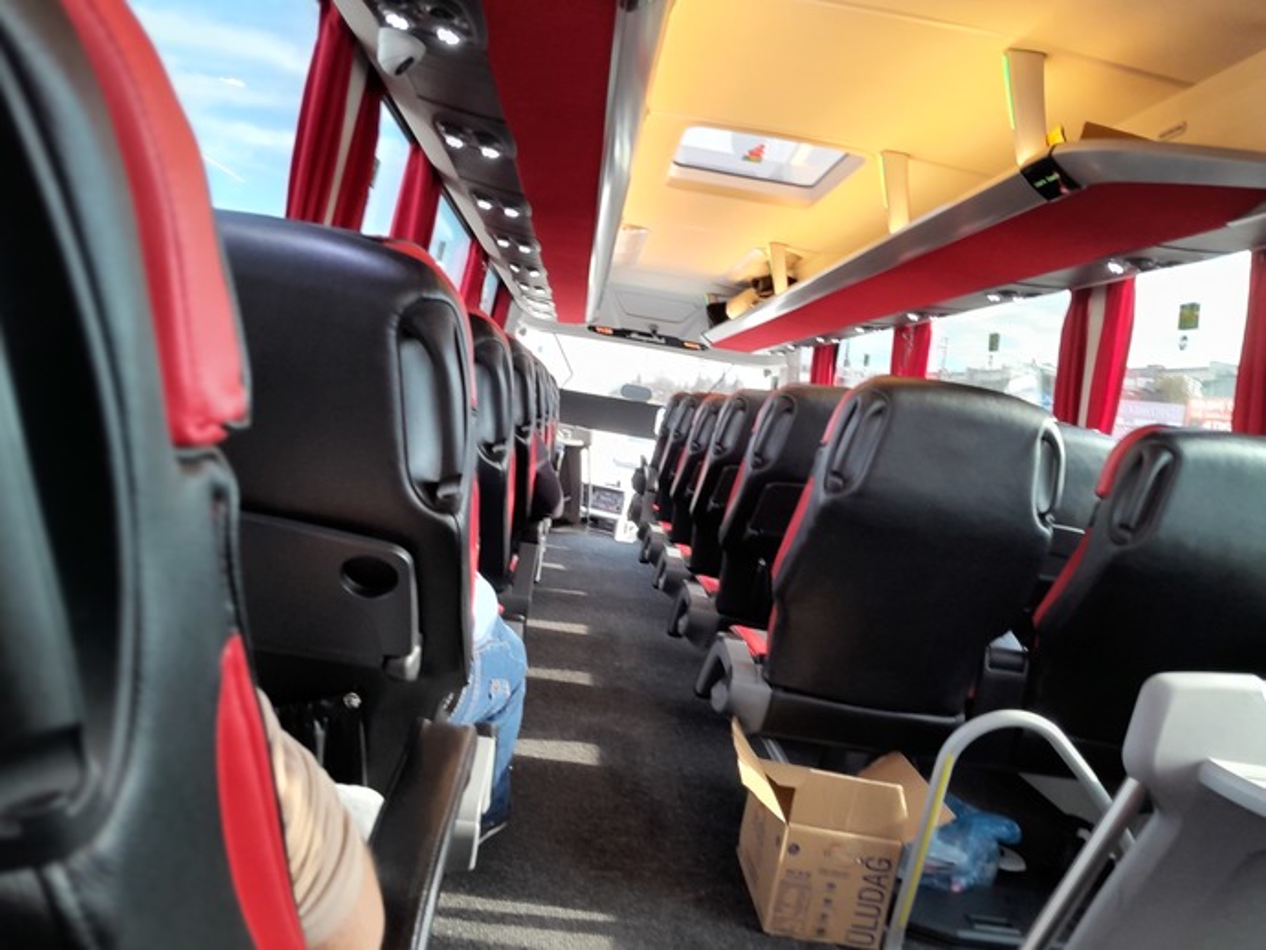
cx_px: 633
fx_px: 951
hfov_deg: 67.3
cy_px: 475
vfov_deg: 53.1
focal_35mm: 26
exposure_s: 1/50
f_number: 1.8
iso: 200
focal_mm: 3.98
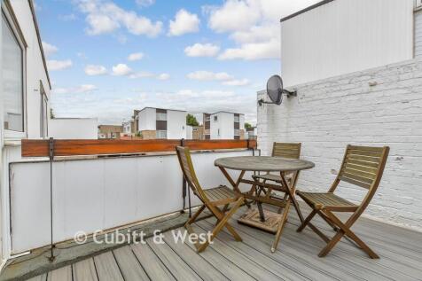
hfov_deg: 100.4
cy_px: 140
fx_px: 176
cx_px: 211
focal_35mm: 15
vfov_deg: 77.3
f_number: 8
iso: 160
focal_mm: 10
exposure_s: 1/80
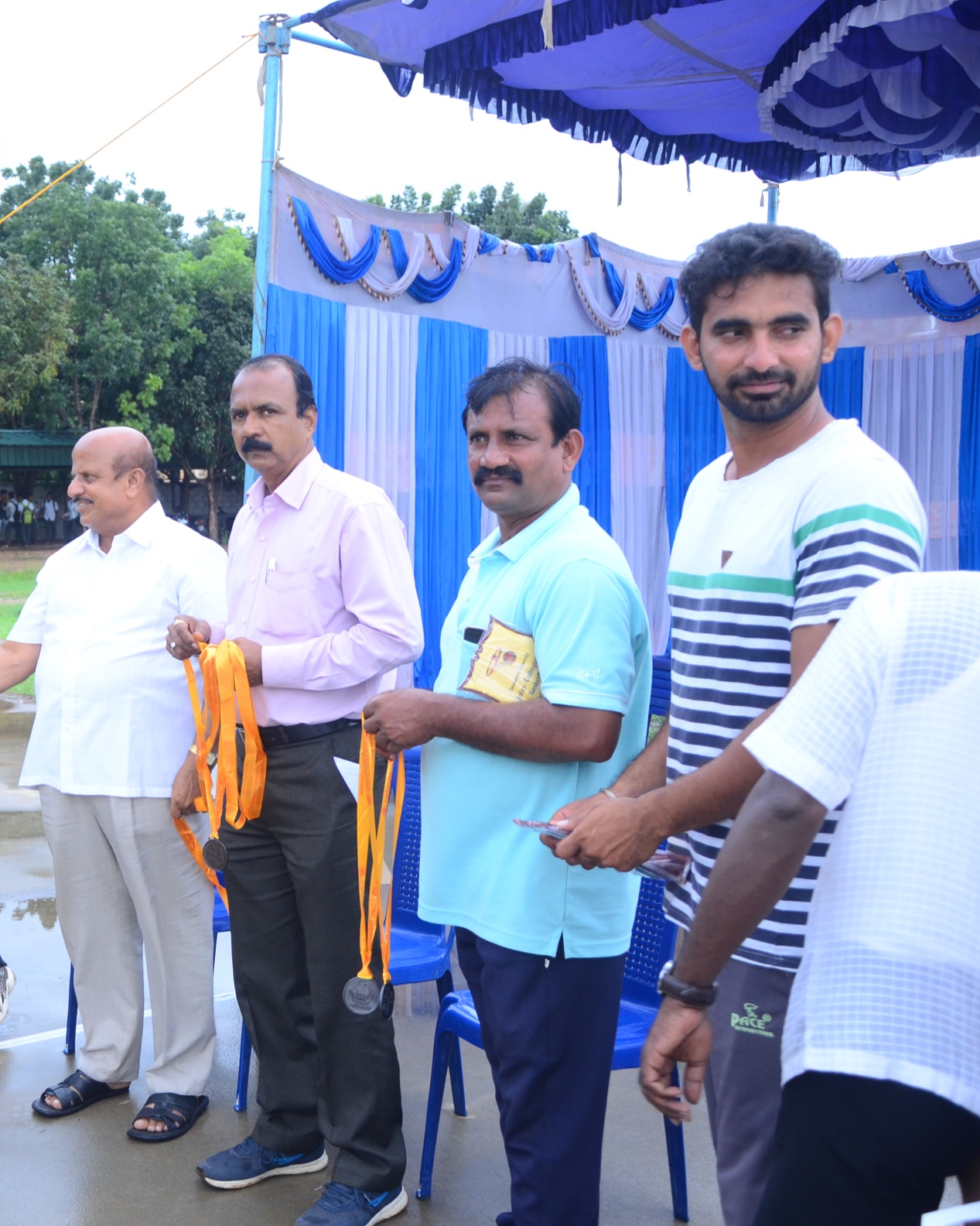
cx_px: 123
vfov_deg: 41.4
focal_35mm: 45
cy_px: 613
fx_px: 1621
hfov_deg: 32.2
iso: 400
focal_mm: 21
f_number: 3.8
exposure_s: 1/125
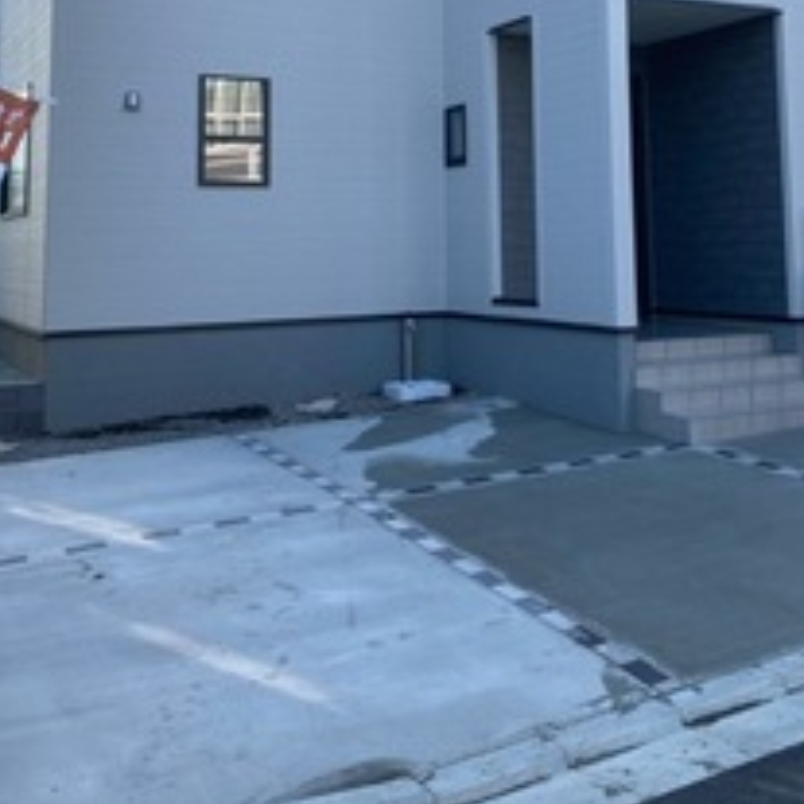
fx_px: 1130
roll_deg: +0.3
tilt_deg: +8.2
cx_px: 451
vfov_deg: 37.4
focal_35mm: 43
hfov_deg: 39.1
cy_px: 128
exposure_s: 1/412
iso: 20
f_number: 1.8
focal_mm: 3.99
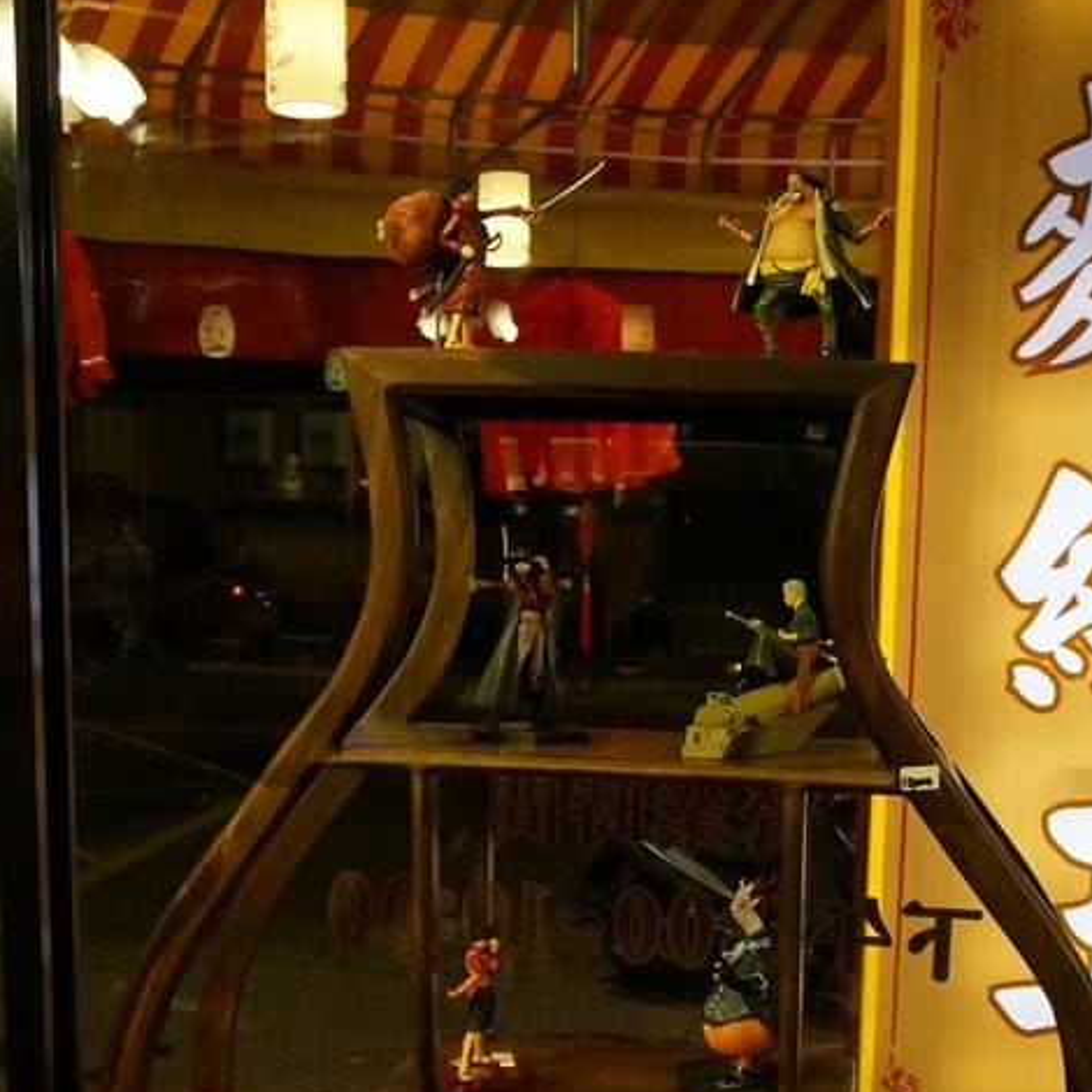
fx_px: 1856
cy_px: 897
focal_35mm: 52
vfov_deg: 31.8
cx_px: 574
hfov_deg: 32.8
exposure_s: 1/125
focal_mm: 16
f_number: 3.5
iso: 3200
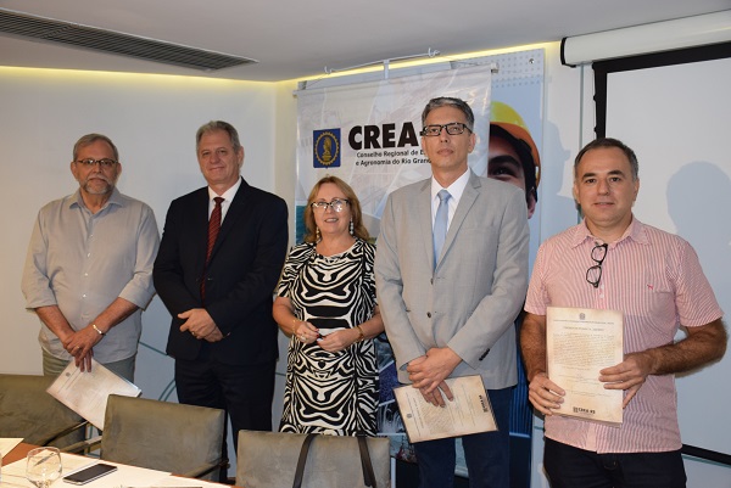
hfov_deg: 55.1
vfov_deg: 38.4
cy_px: 244
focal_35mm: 34
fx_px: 701
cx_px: 366
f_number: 4
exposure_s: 1/60
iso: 800
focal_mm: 23
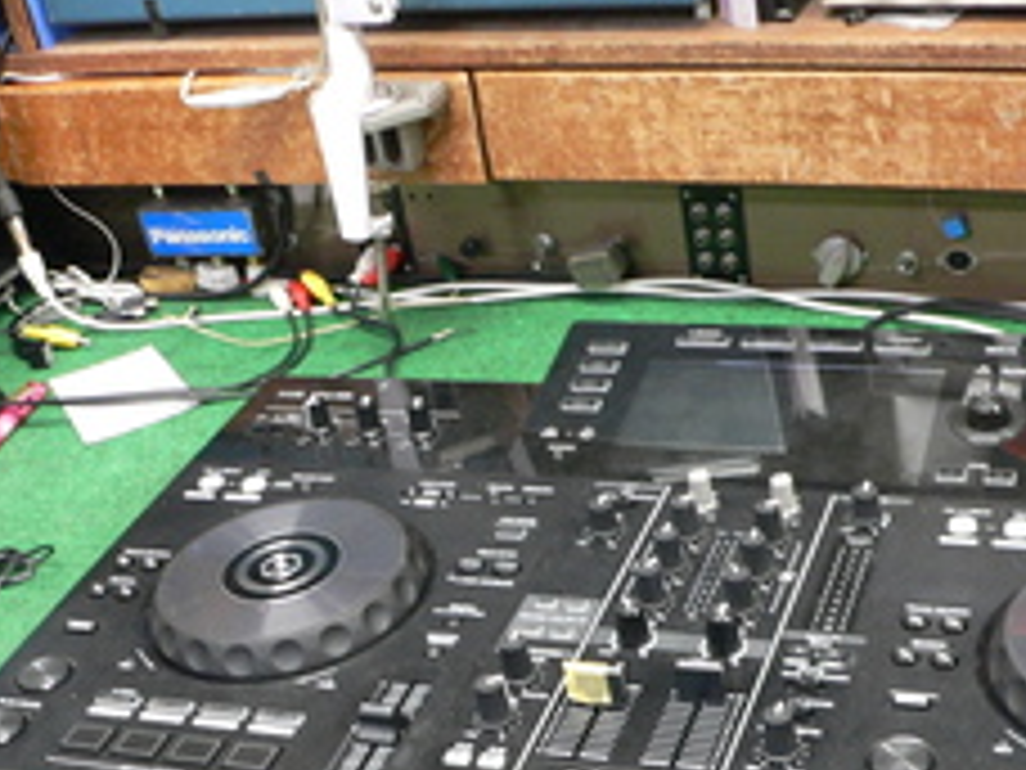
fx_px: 1778
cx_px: 693
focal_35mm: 60
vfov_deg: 24.2
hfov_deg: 31.9
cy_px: 574
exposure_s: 1/6
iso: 200
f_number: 2.8
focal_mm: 6
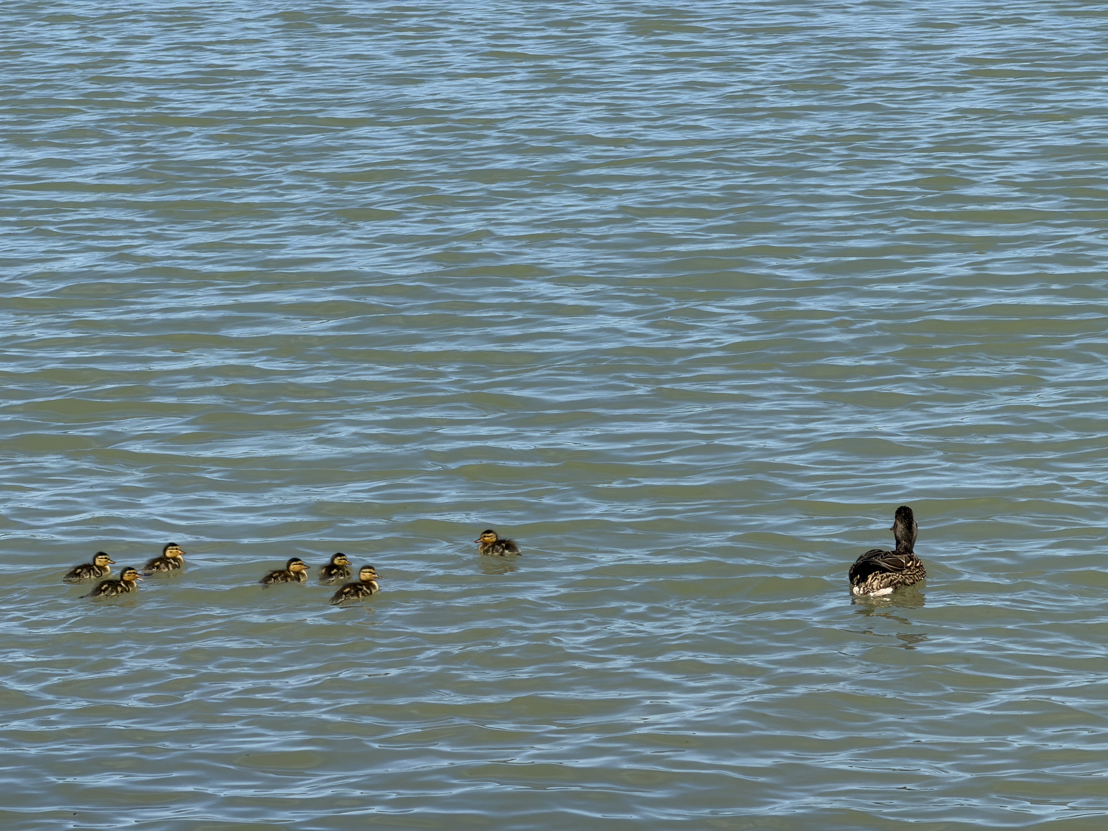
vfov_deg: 7.4
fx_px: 6402
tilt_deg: -7.2
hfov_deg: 9.9
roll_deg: +3.4
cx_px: 554
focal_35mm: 200
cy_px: 416
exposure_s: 1/639
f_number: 2.8
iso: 16
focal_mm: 16.89
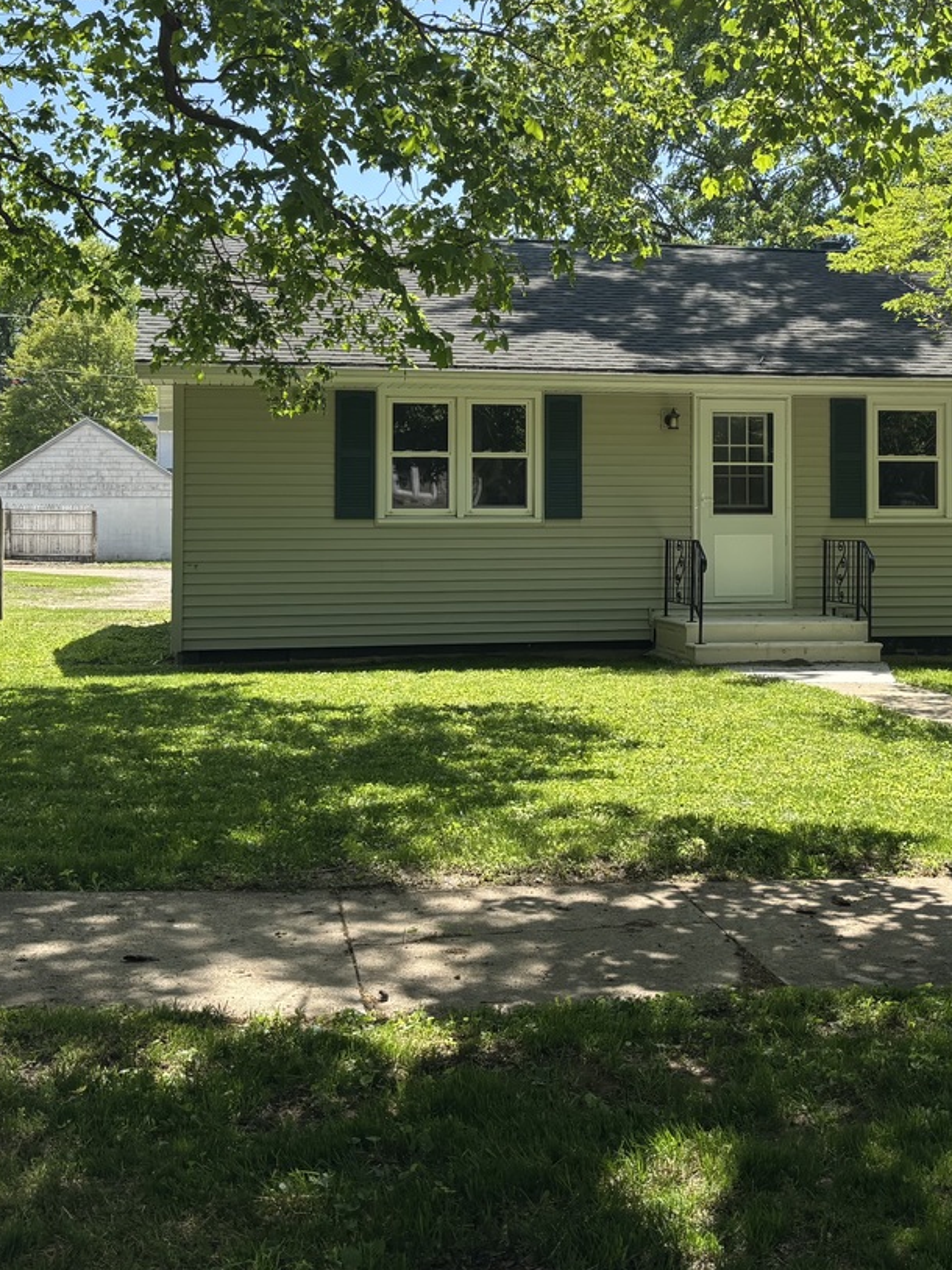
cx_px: 606
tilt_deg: +0.6
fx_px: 1688
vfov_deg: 41.0
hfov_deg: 31.3
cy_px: 477
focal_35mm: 46
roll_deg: +0.3
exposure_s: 1/951
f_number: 1.6
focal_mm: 5.96
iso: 50
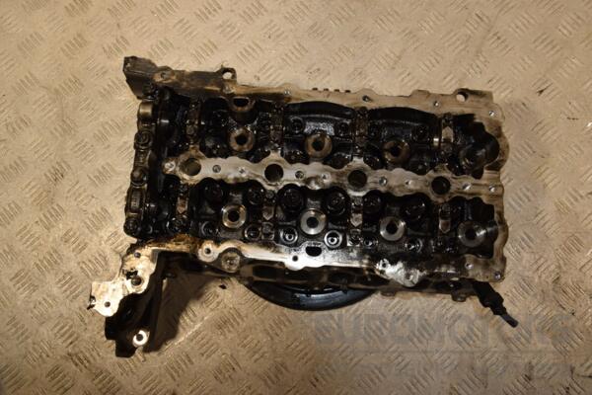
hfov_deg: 57.2
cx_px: 296
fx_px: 543
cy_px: 198
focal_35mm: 33
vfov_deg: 40.0
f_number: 9
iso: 800
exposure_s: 1/200
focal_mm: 22
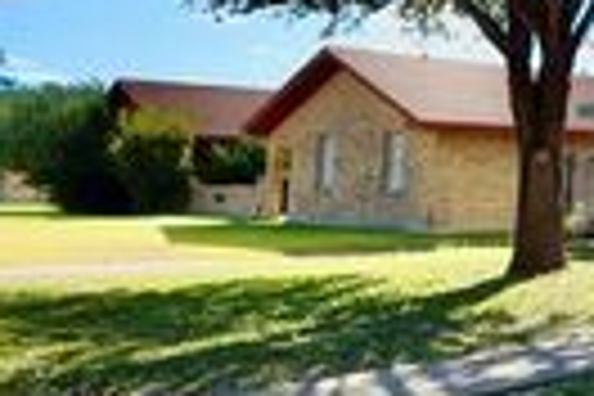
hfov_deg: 22.3
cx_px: 1048
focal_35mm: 57
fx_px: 940
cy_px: 88
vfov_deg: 23.5
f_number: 9
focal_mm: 10
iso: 200
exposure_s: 1/320
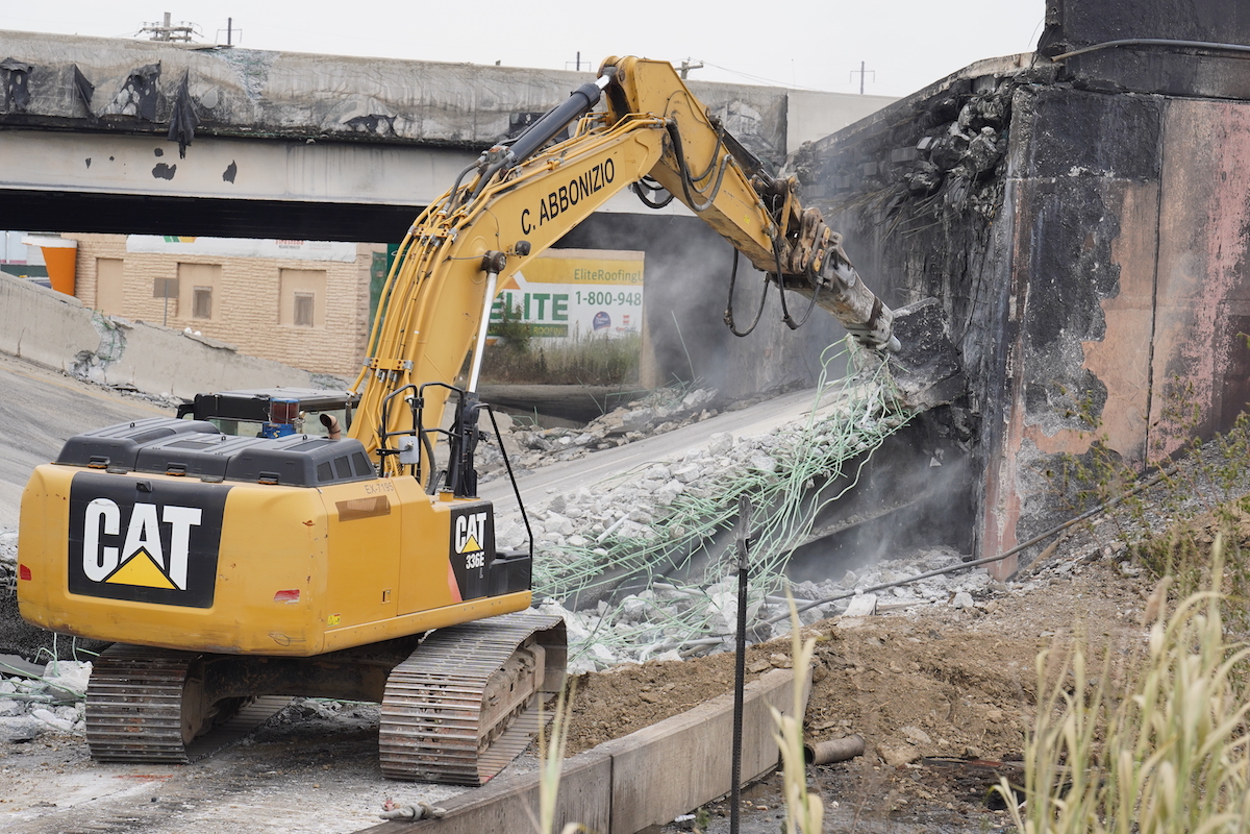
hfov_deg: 20.8
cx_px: 625
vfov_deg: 14.0
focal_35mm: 98
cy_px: 417
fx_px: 3403
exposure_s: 1/500
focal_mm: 98
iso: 400
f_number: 7.1
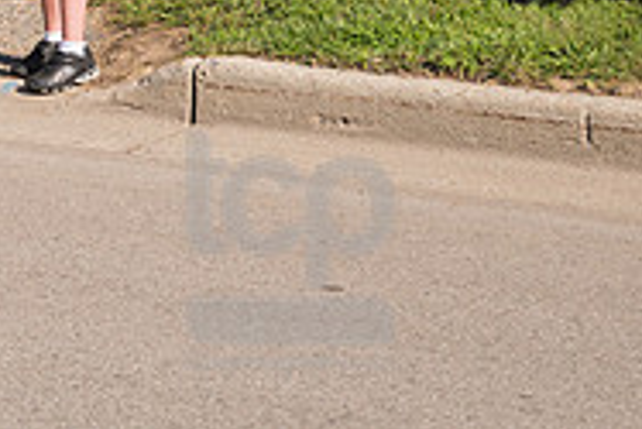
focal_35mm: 202
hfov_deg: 10.0
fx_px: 3605
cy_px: -228
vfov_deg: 6.7
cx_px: -196
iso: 320
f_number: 6.3
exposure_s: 1/800
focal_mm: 65
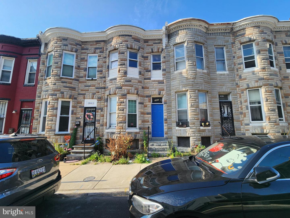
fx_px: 109
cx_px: 145
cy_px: 109
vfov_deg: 89.9
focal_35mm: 13
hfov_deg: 106.2
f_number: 2.2
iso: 50
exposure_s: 1/832
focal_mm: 2.2
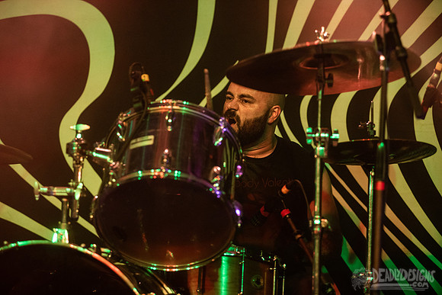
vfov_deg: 13.7
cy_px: 148
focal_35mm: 100
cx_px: 221
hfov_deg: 20.4
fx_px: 1228
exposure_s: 1/320
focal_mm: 100
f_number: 3.2
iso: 3200
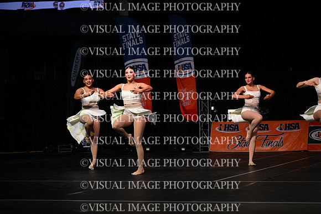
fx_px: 803
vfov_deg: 15.2
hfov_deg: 22.6
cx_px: 160
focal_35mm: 90
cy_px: 107
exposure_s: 1/1000
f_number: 4
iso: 8000
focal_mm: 90
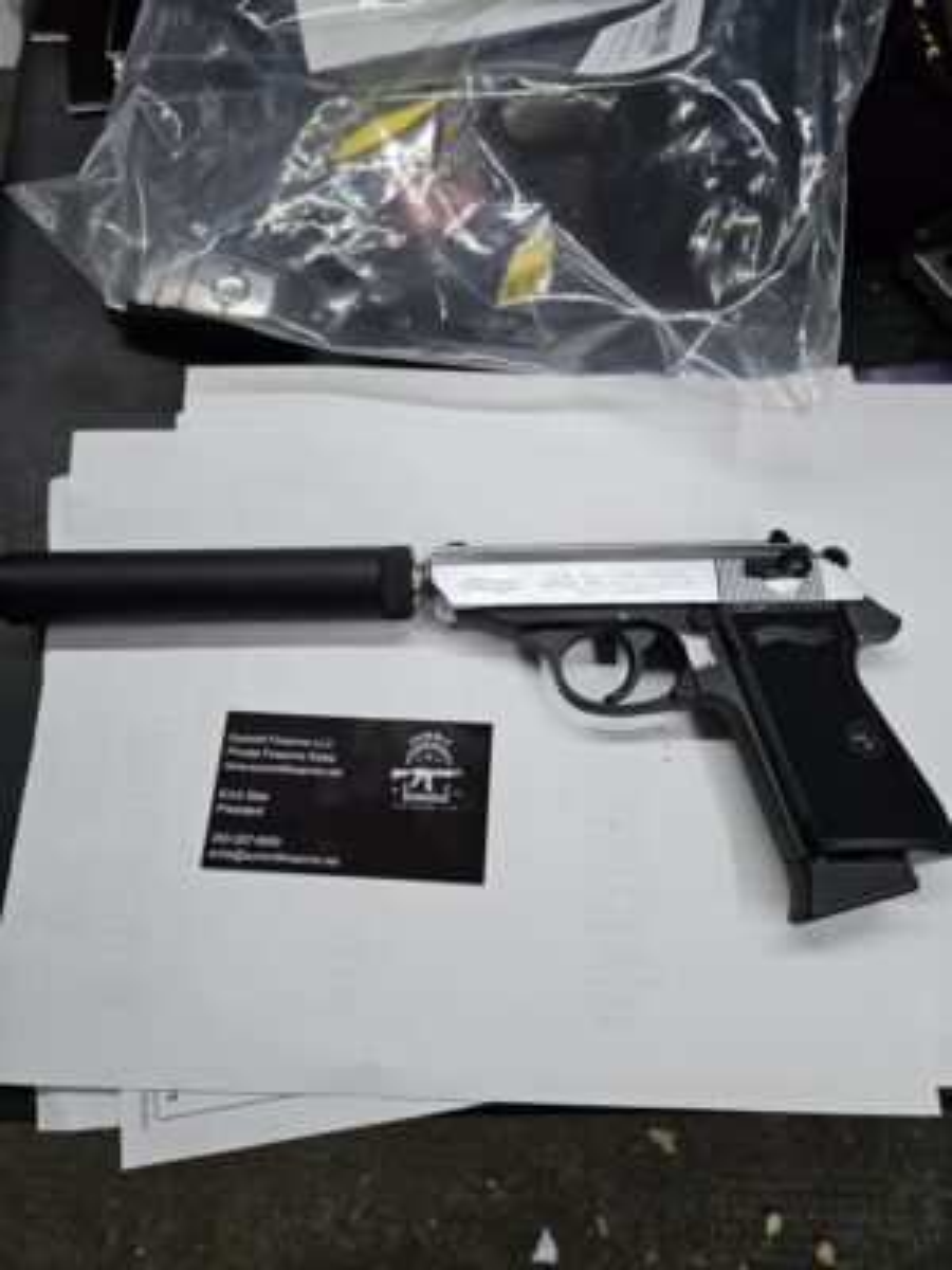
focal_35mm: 23
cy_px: 635
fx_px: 843
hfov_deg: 58.9
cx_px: 476
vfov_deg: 73.9
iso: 250
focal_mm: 5.4
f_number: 1.8
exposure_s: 1/120
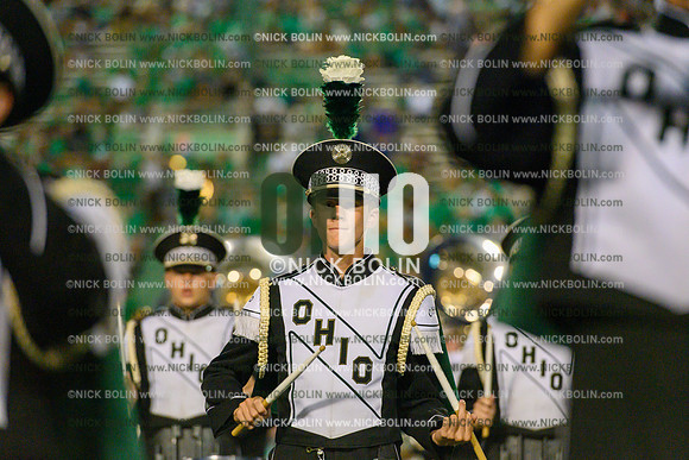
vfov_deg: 6.9
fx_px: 3828
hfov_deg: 10.3
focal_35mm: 200
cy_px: 230
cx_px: 344
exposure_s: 1/1600
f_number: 4
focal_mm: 200
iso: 10000
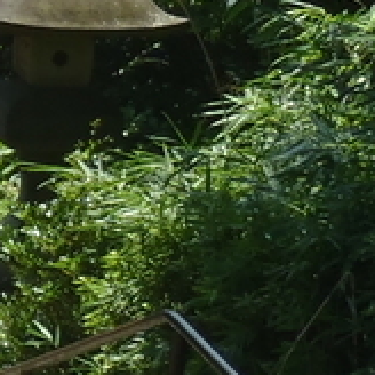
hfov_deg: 6.2
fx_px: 3174
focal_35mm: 259
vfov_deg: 6.8
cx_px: -739
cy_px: 272
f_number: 4.7
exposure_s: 1/200
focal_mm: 7.28
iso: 80
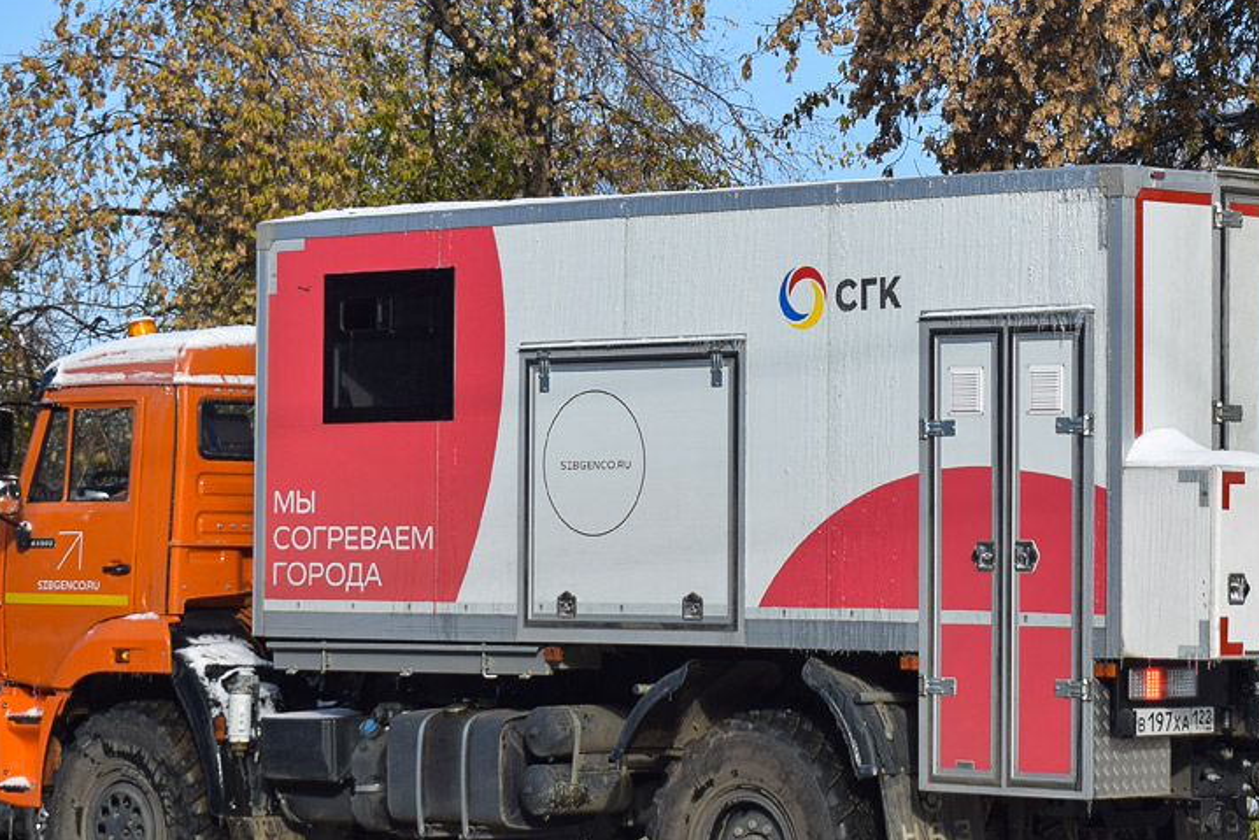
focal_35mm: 113
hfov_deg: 18.1
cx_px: 733
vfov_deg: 12.1
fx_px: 3947
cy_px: 423
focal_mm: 45
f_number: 9
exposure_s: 1/1000
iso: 200
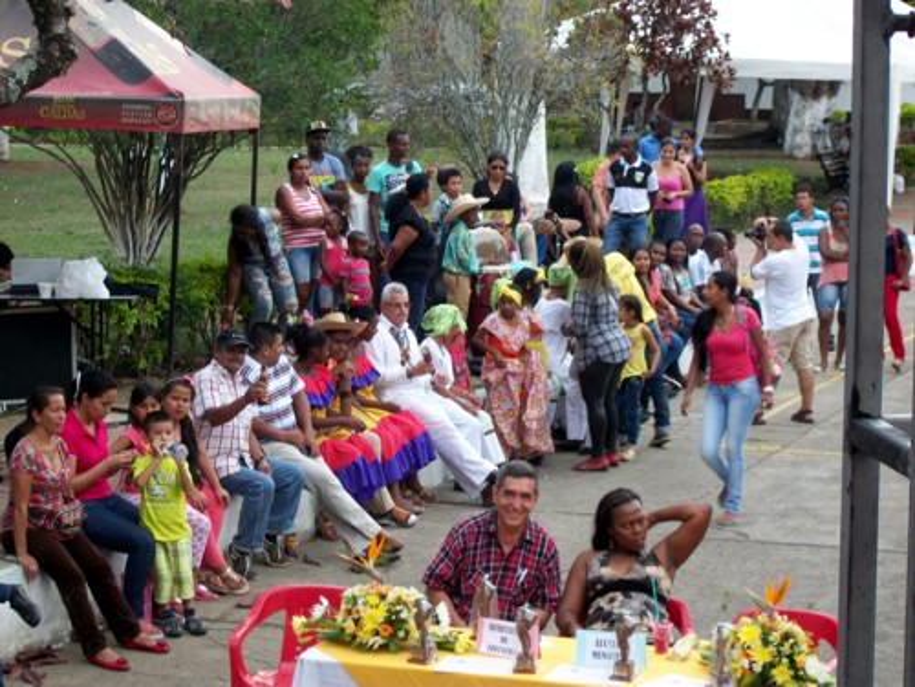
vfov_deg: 15.4
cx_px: 458
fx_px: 2538
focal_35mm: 96
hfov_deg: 20.4
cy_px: 344
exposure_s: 1/125
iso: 160
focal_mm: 17.1
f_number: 5.2
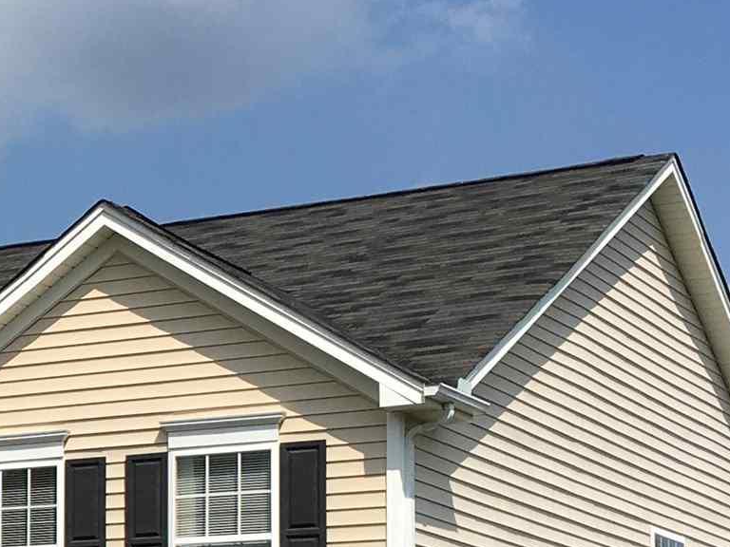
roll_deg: -1.2
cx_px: -389
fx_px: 2446
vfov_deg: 12.5
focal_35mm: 116
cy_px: 619
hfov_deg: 15.5
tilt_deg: +5.4
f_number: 2.2
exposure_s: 1/2404
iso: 25
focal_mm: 4.15
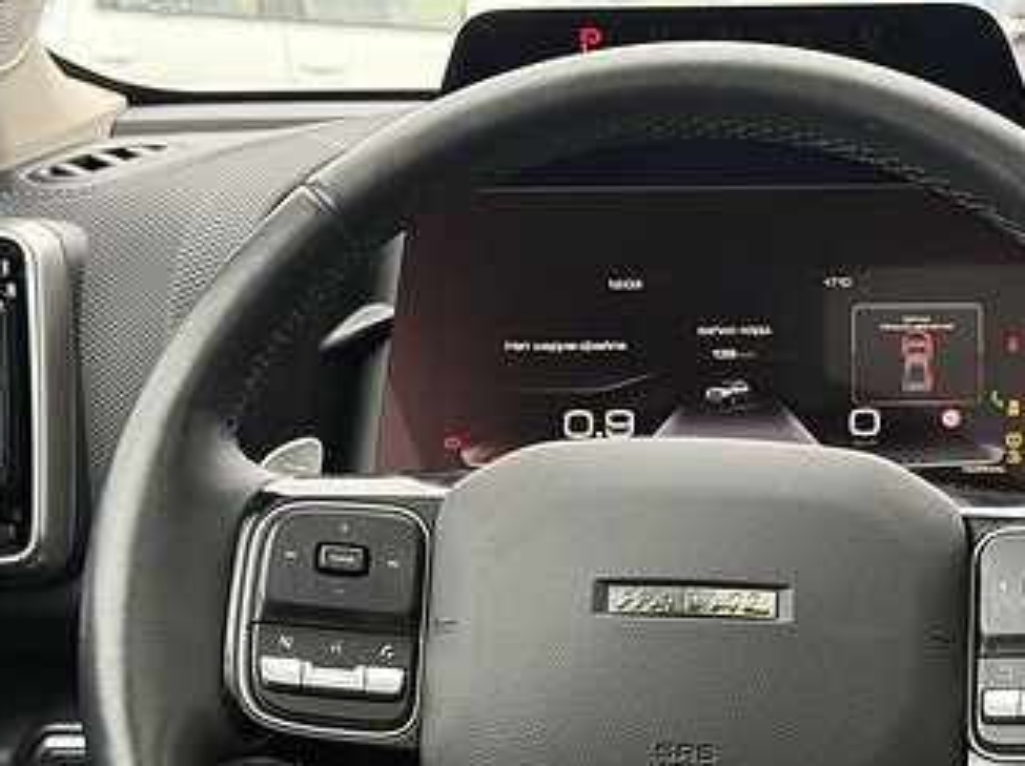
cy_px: 608
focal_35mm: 81
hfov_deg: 24.0
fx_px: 2396
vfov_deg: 18.0
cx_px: 729
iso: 160
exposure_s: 1/60
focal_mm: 6.76
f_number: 1.78
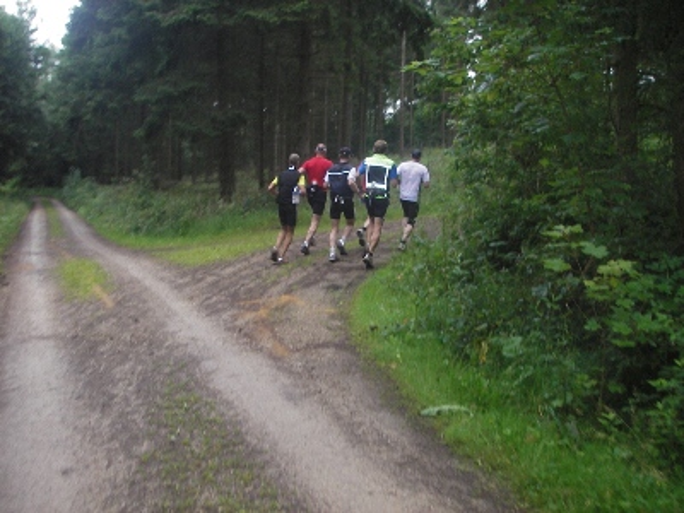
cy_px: 256
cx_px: 342
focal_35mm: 38
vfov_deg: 37.7
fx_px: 751
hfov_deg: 49.0
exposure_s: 1/30
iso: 100
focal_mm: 6.3
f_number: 3.3
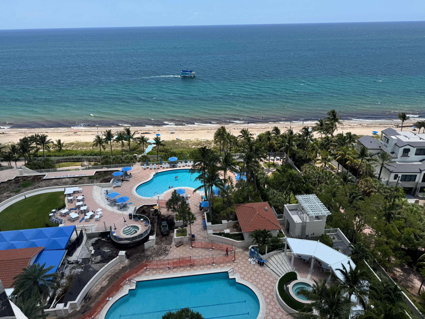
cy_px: 160
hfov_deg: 71.6
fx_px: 295
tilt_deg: -24.2
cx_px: 212
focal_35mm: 24
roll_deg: +1.4
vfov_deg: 56.8
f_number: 1.78
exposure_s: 1/4950
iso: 80
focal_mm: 6.76
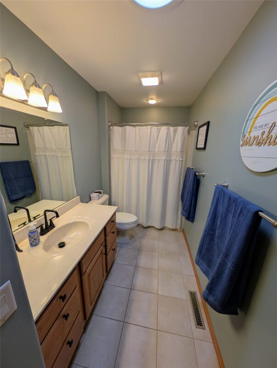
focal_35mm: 12
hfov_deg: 94.7
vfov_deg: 110.4
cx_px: 138
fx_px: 128
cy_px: 184
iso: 57
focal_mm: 2.23
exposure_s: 1/120
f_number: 1.95
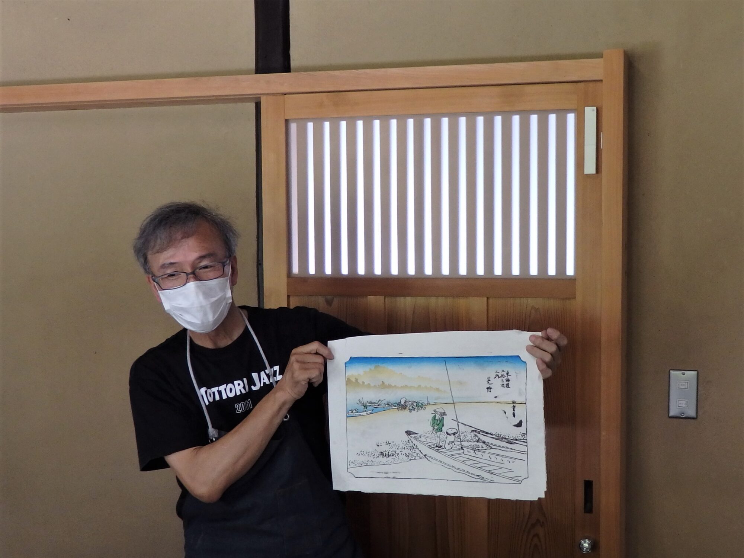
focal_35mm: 25
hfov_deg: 69.4
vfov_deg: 54.9
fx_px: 537
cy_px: 279
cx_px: 372
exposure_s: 1/30
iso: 160
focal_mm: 4.5
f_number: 3
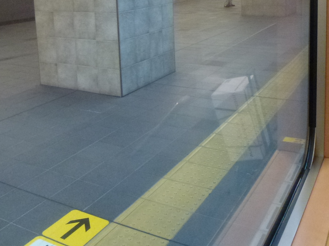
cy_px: 32
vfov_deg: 32.9
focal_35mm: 42
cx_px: 166
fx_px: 399
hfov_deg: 44.8
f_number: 3.3
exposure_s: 1/13
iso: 400
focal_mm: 4.3
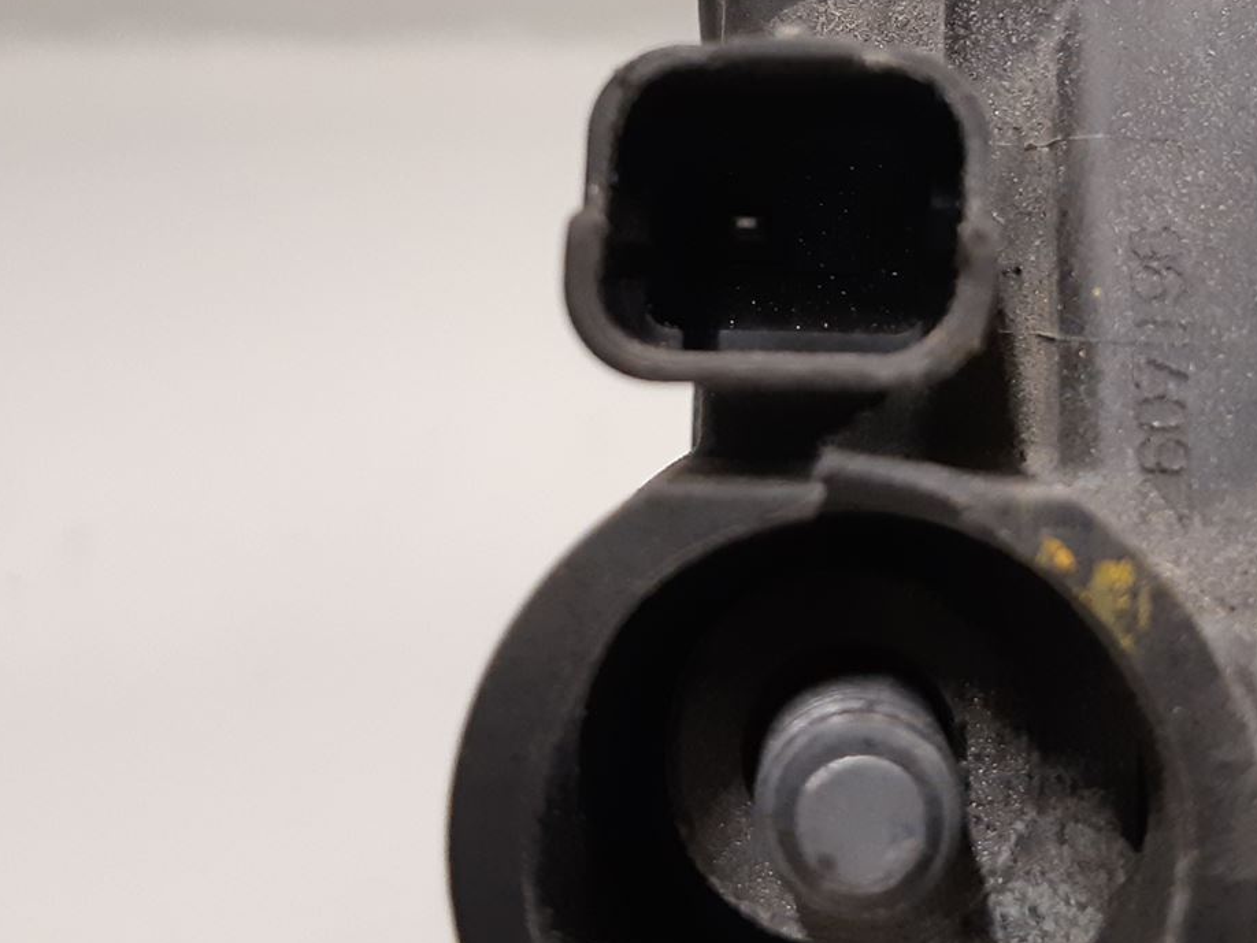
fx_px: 2107
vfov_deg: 24.9
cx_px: 772
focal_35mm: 58
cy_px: 205
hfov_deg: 33.1
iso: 250
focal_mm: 3.93
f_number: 1.7
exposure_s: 1/50
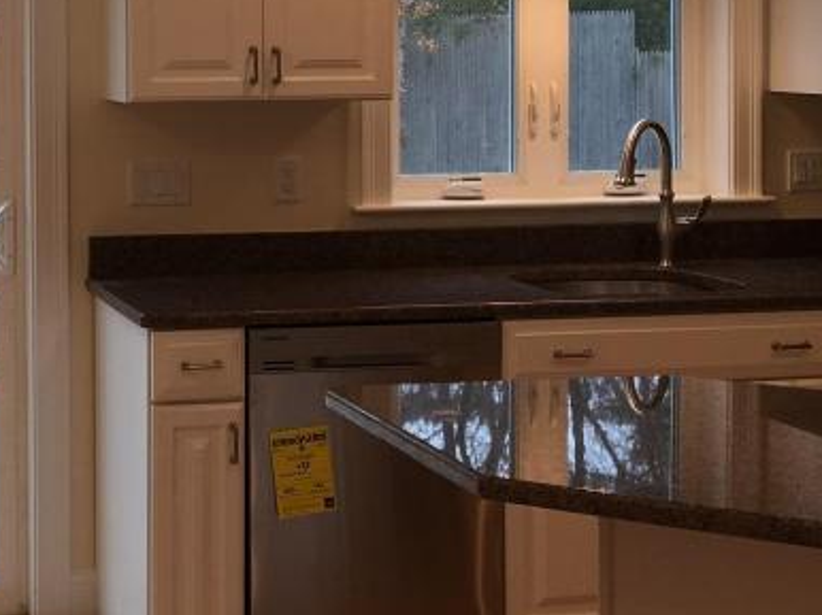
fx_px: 1827
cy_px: 87
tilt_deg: -0.6
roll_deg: +0.5
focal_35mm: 77
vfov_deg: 18.9
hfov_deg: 24.7
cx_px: 106
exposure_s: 1/60
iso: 25
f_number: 2.2
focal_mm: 4.15
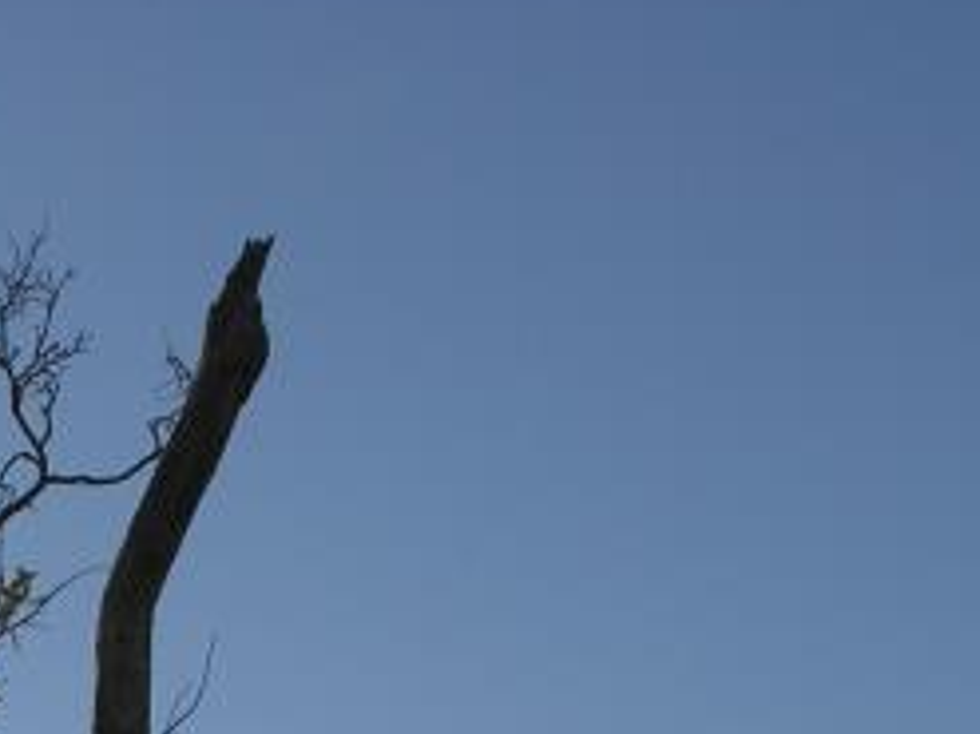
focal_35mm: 145
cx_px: -56
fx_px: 4103
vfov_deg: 9.7
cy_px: 1341
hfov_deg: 13.4
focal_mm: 8.9
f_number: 6.3
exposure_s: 1/268
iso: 50
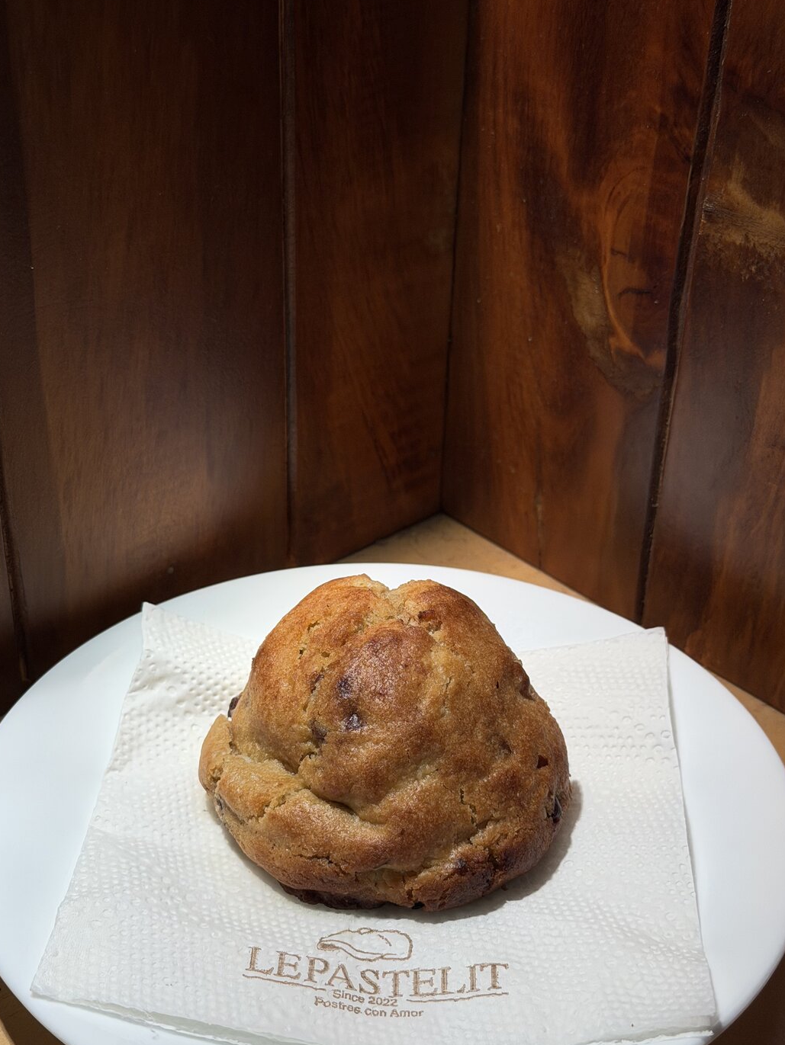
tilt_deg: -35.4
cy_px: 598
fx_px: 1692
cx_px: 379
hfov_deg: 26.1
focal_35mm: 56
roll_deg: -2.4
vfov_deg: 34.3
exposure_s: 1/272
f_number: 1.78
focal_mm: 6.76
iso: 64
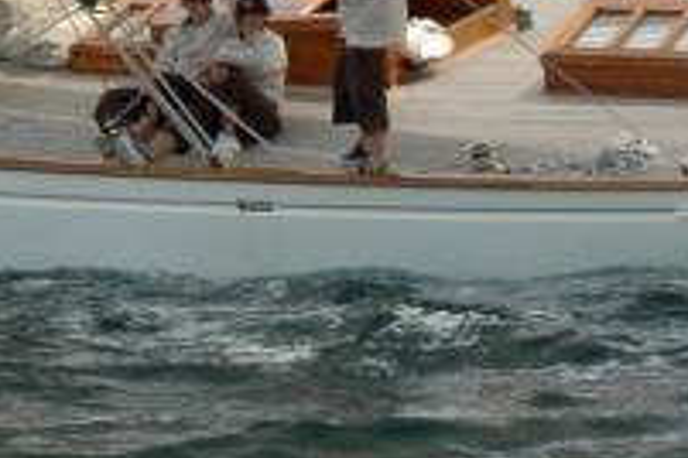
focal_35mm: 237
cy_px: 19
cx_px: 264
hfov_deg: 8.7
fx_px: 4520
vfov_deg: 5.8
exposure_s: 1/500
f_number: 11
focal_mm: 31
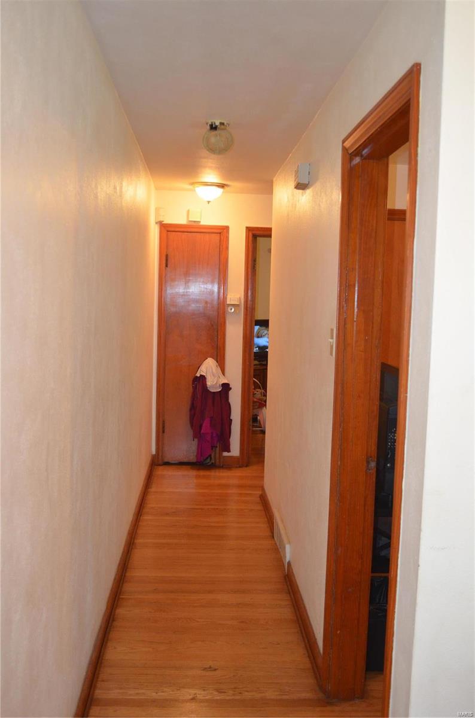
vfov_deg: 53.2
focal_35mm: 36
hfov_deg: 36.7
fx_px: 716
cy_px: 359
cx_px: 238
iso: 1400
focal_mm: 24
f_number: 4
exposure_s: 1/60
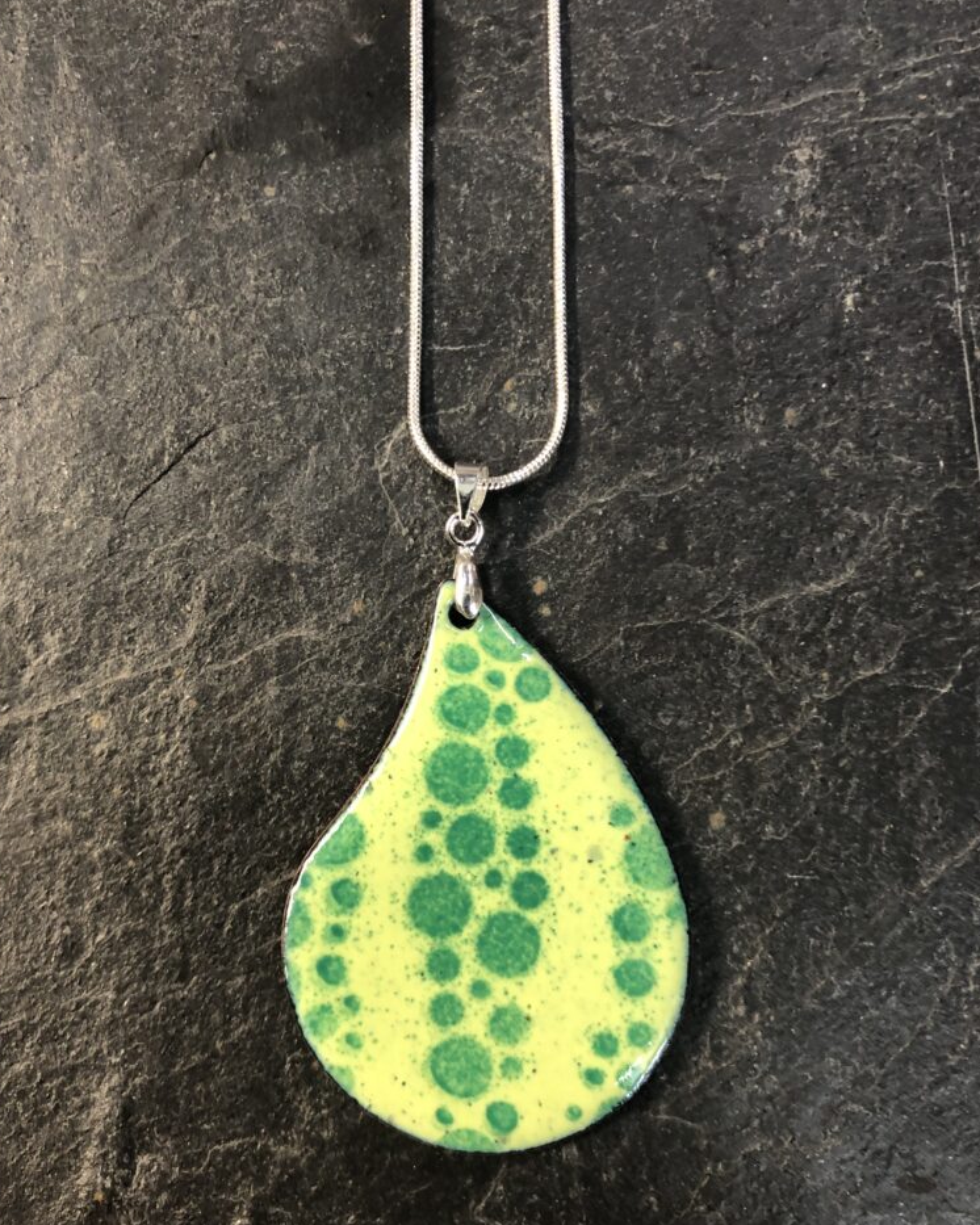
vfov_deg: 58.8
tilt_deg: -84.4
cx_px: 485
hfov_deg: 48.5
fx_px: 1088
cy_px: 642
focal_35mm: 30
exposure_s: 1/17
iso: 64
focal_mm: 4
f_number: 1.8
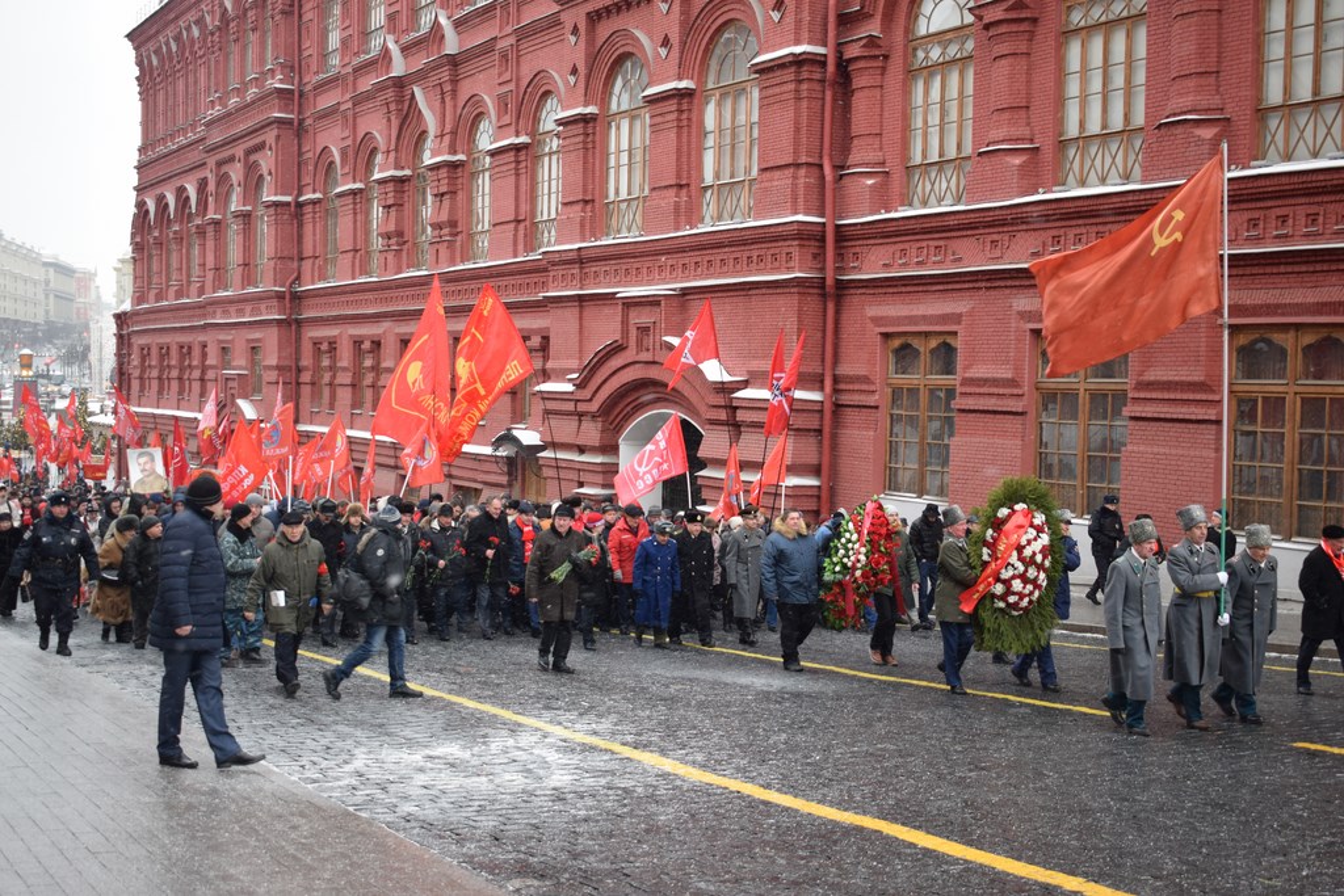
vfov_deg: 29.9
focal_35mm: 45
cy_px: 448
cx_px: 672
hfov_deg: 43.6
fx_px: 1680
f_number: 4.5
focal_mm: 30
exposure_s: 1/80
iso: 400
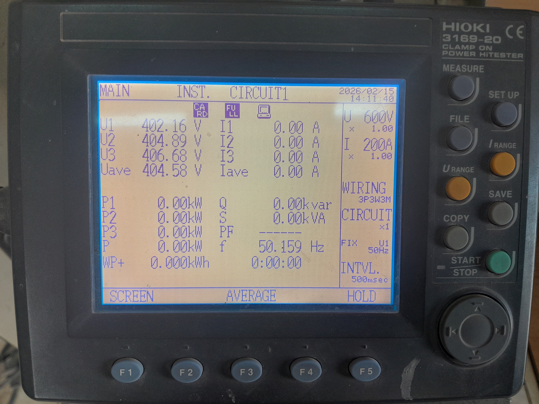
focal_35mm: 26
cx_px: 270
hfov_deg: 67.3
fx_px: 405
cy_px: 202
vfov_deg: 53.1
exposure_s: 1/50
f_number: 1.8
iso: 50
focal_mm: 3.98
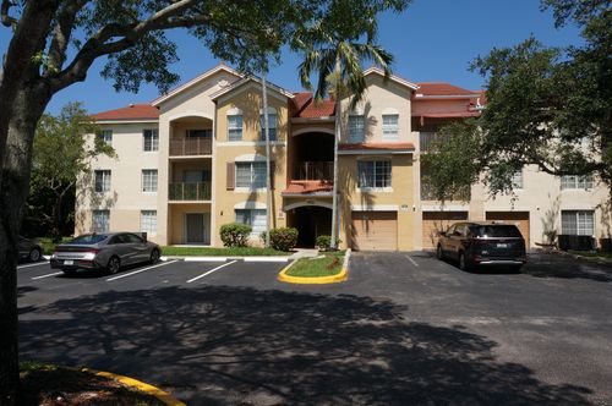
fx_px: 407
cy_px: 203
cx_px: 306
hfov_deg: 73.8
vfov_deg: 53.0
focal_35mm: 24
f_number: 13
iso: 100
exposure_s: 1/125
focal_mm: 16
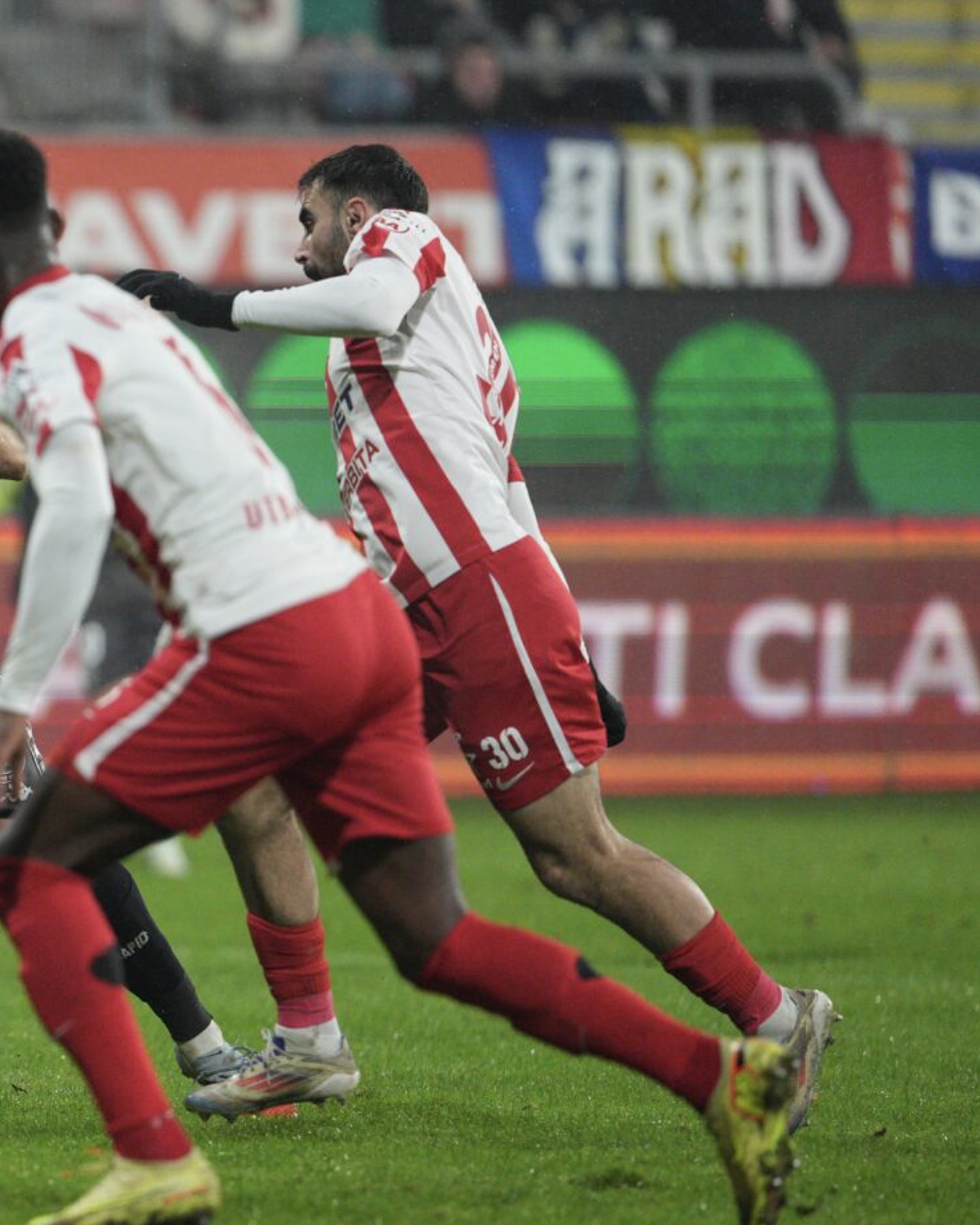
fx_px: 15515
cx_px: 72
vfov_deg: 4.5
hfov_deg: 3.6
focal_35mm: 428
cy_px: 611
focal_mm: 300
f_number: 2.8
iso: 4000
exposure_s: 1/2000
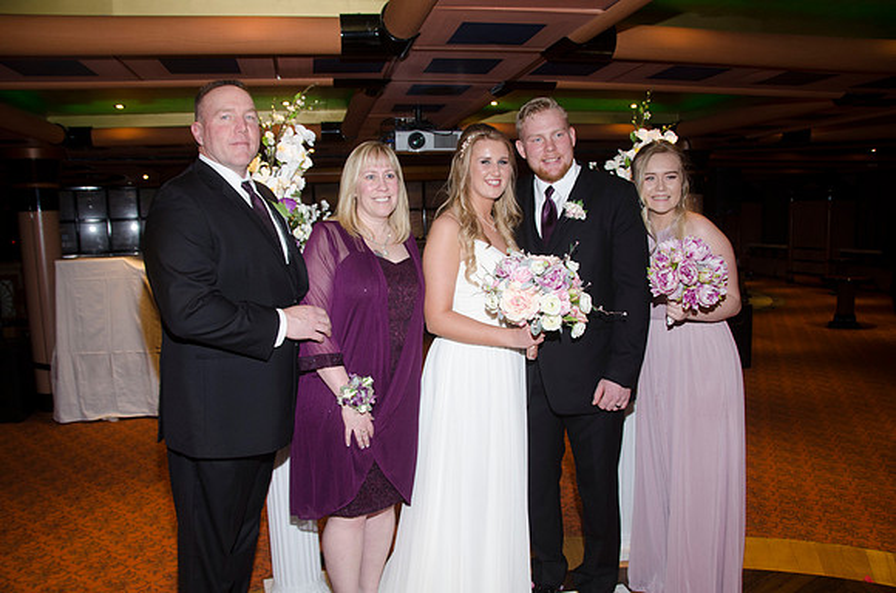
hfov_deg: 67.5
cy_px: 296
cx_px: 448
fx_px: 671
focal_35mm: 27
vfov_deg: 47.7
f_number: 5.6
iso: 400
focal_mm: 18
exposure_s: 1/60
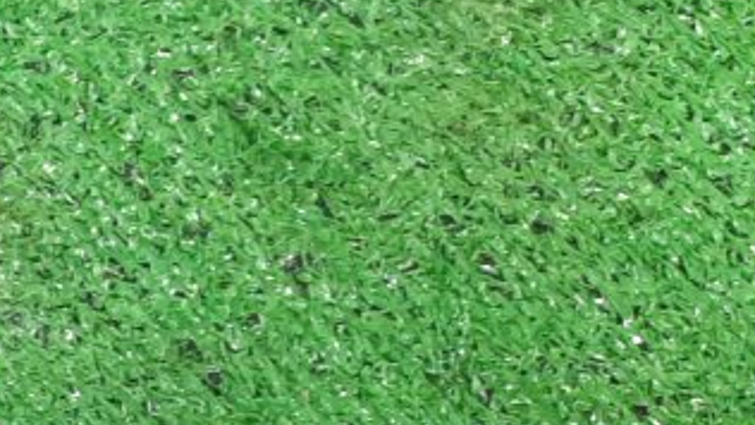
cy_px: 494
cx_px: -913
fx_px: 2483
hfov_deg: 13.7
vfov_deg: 9.7
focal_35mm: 124
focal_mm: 4.6
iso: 304
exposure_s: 1/33
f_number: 2
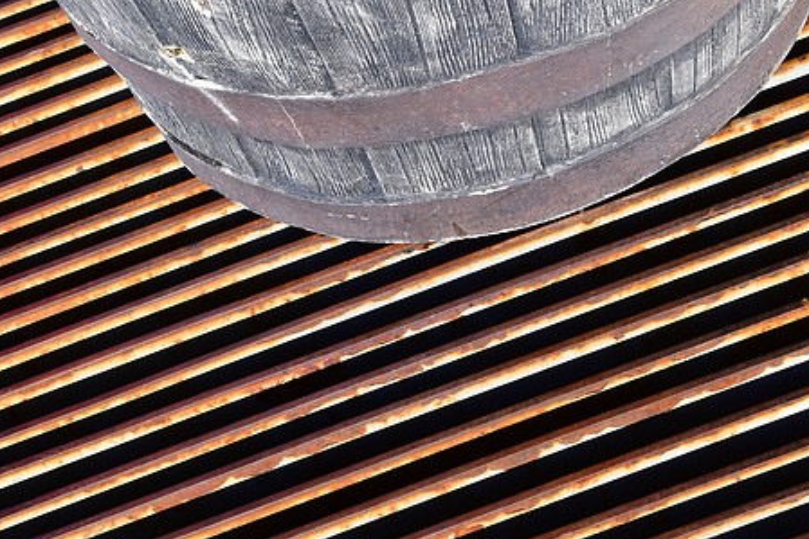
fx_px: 2381
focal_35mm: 106
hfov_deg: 19.3
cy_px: 311
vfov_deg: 12.9
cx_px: 432
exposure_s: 1/125
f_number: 11
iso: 200
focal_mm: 55
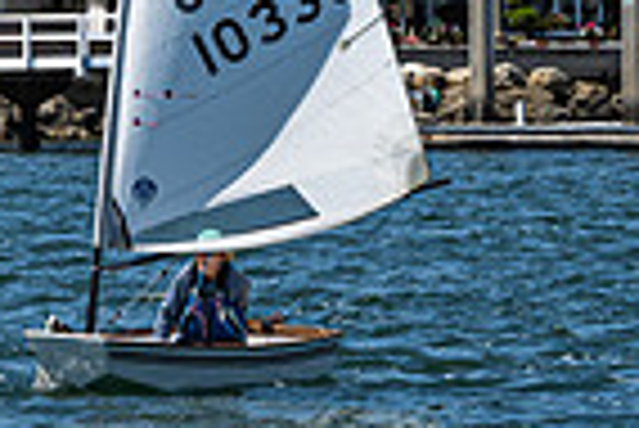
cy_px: -223
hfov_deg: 5.0
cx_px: -682
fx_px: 7232
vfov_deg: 3.4
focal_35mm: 407
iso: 250
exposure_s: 1/400
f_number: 16
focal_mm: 73
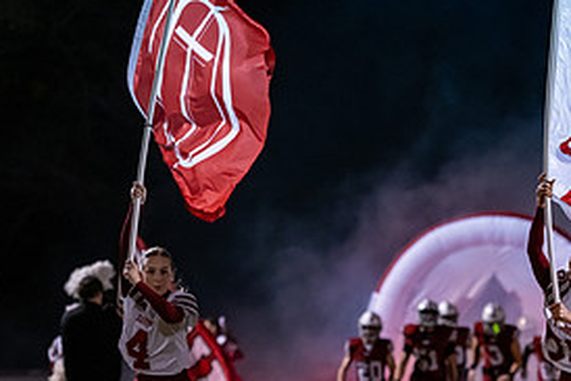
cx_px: 575
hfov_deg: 7.2
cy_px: 293
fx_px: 4538
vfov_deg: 4.8
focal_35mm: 286
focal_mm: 135
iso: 3200
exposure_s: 1/640
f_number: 2.8
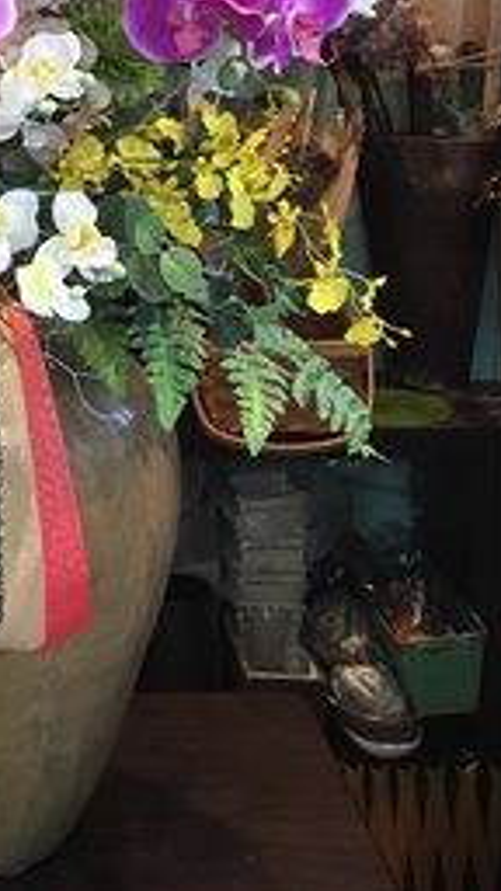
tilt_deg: -2.5
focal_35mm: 66
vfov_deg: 29.5
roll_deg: +0.6
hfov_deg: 17.8
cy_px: -24
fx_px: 1559
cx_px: -17
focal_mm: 4.15
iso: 160
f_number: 2.2
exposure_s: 1/30
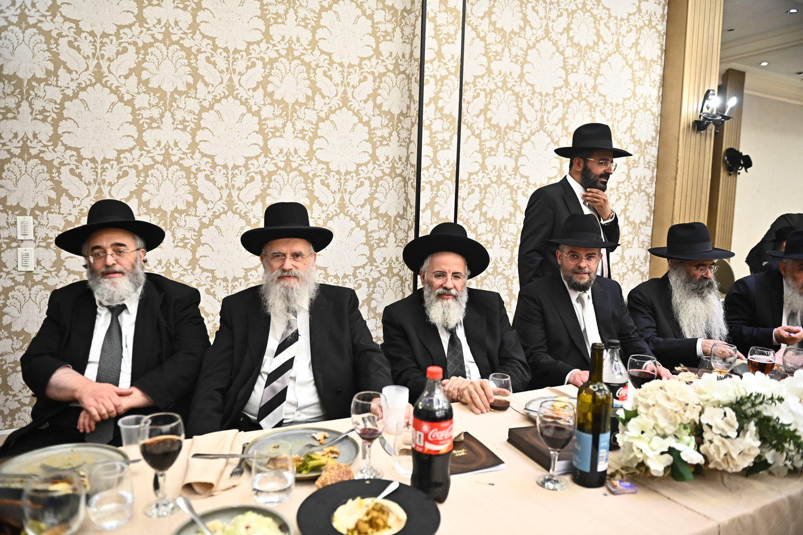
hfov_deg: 73.8
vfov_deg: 53.1
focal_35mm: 24
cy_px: 268
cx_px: 402
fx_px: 535
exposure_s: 1/200
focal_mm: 24
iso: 3200
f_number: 3.2
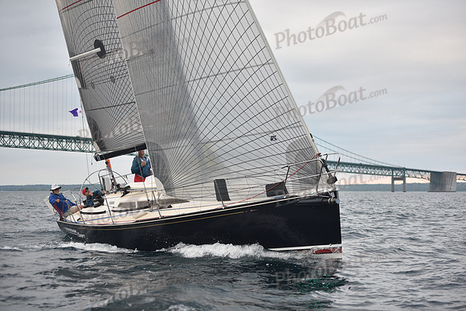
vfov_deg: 19.5
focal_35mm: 70
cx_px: 233
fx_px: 906
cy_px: 156
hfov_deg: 28.8
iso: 640
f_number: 2.8
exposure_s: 1/640
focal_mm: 70
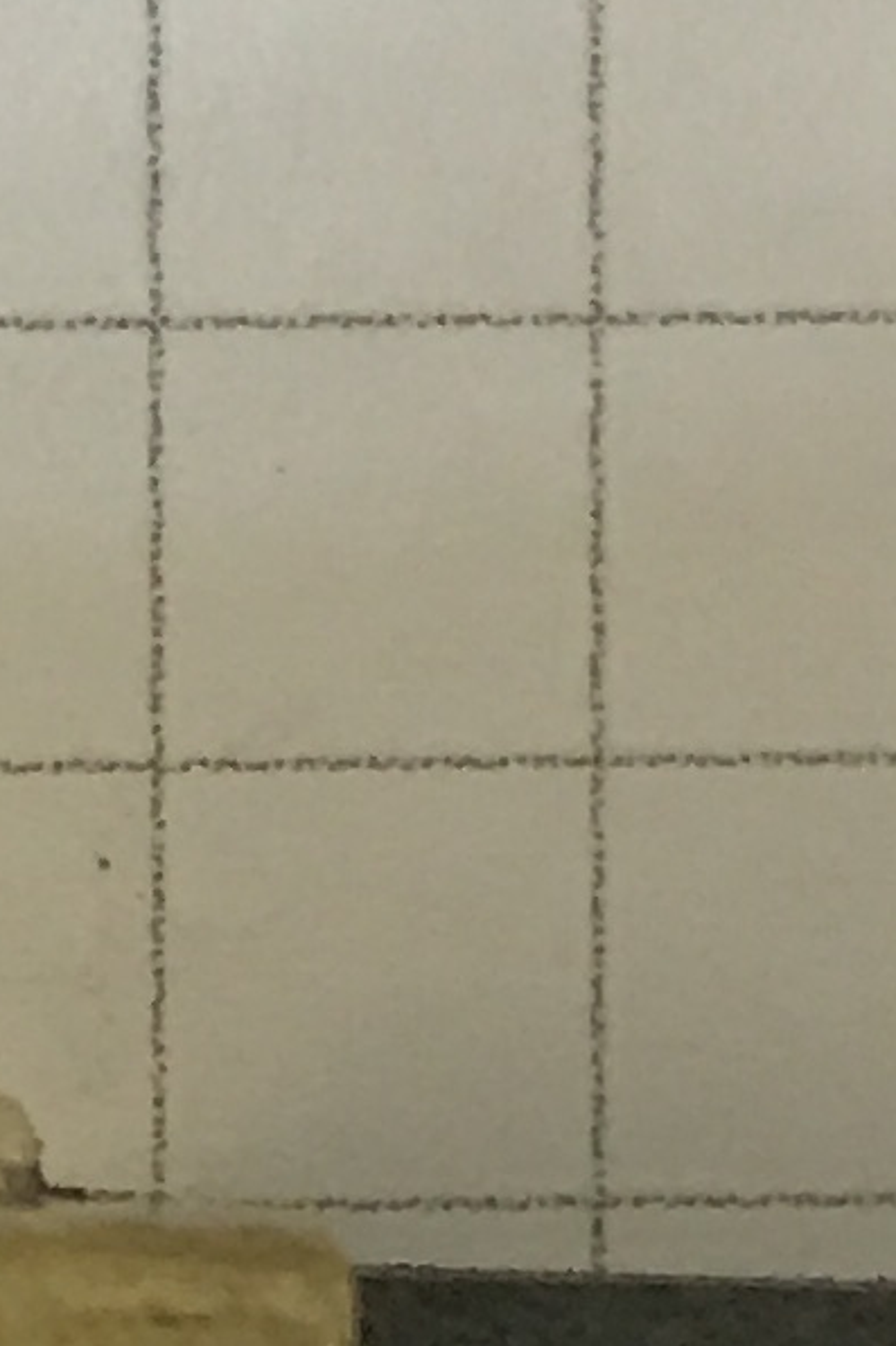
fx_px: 7358
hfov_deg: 6.9
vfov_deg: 10.4
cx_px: -395
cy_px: 1355
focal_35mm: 197
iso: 32
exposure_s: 1/25
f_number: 1.8
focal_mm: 3.99
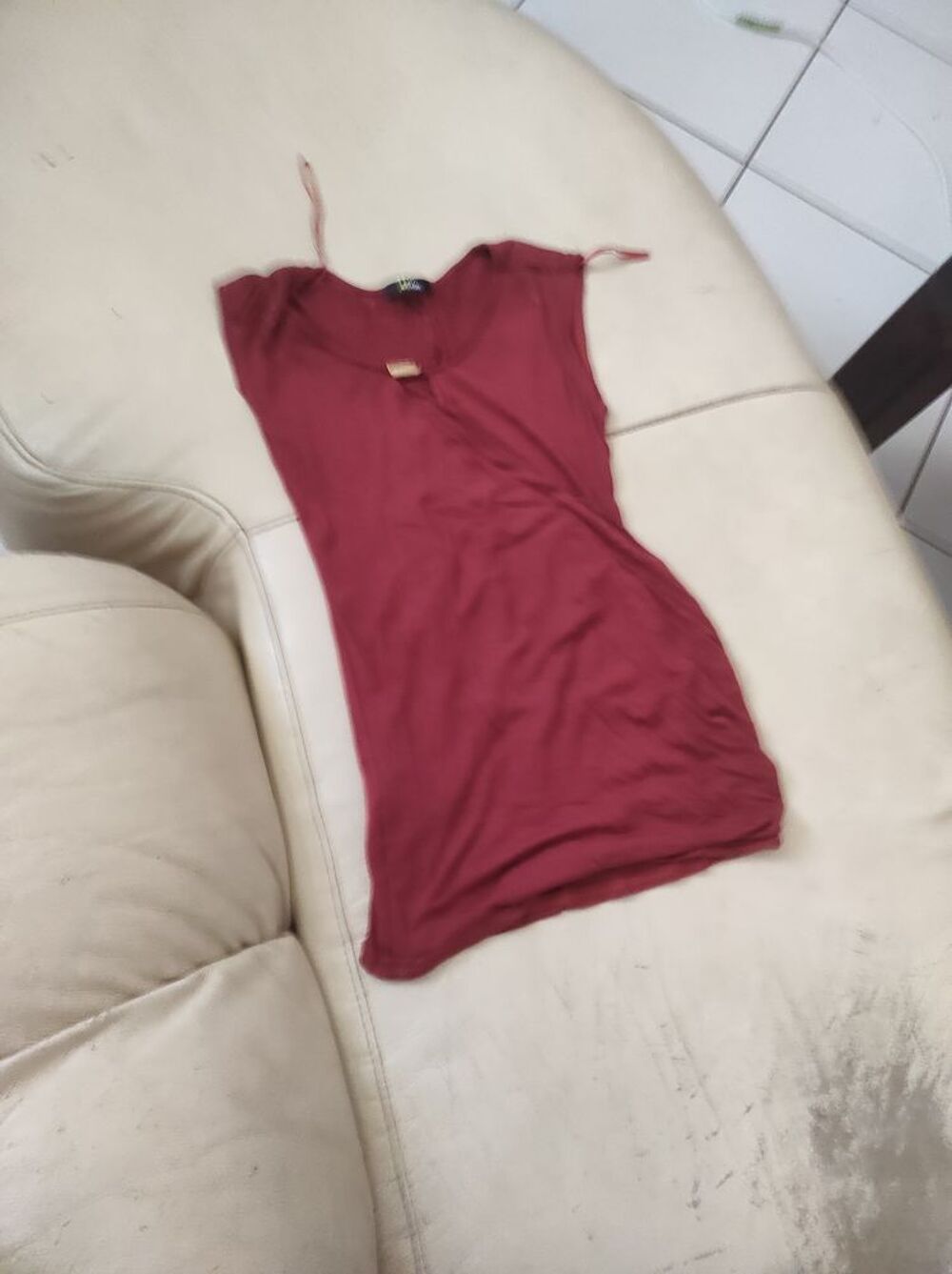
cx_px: 476
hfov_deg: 54.8
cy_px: 637
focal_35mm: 25
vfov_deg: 69.4
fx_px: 918
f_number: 1.89
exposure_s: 1/20
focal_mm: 5.43
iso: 1614
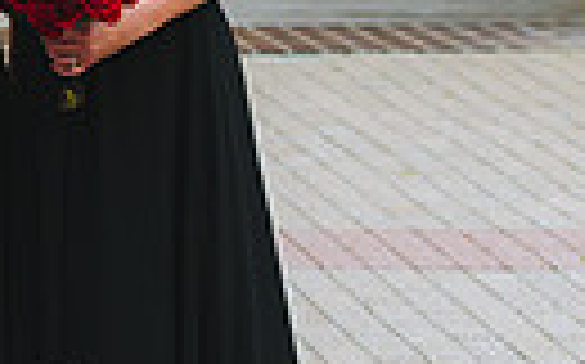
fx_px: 3616
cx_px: -608
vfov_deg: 5.7
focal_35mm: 227
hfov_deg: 8.7
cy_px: -40
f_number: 3.2
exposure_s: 1/640
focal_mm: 50
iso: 1000
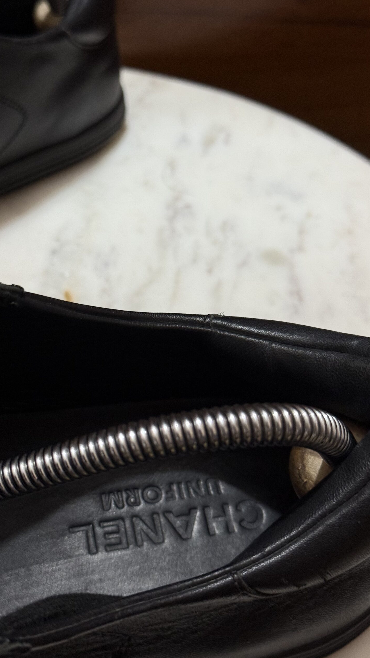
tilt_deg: -43.6
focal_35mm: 53
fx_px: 924
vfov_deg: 39.2
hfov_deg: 22.6
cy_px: 330
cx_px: 164
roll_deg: -1.8
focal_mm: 6.76
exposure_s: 1/50
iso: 160
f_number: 1.78
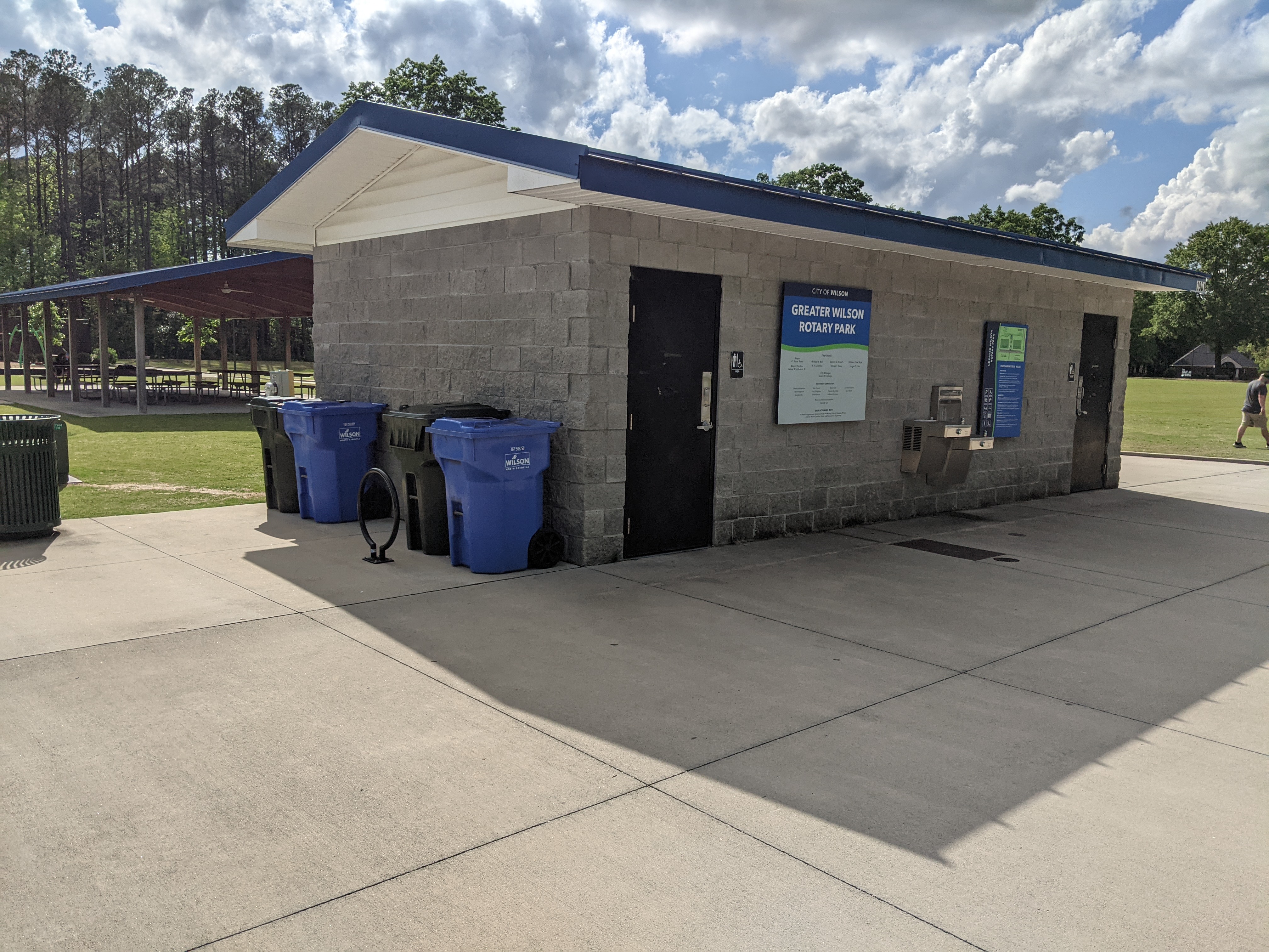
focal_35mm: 27
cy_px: 476
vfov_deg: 51.4
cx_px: 634
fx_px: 990
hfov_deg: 65.3
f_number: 1.8
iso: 101
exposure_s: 1/23256
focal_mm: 4.44
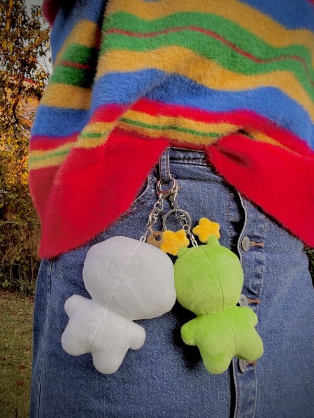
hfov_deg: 46.8
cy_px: 209
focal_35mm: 30
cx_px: 157
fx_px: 363
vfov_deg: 60.0
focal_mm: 2.71
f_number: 2.2
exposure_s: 1/76
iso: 100
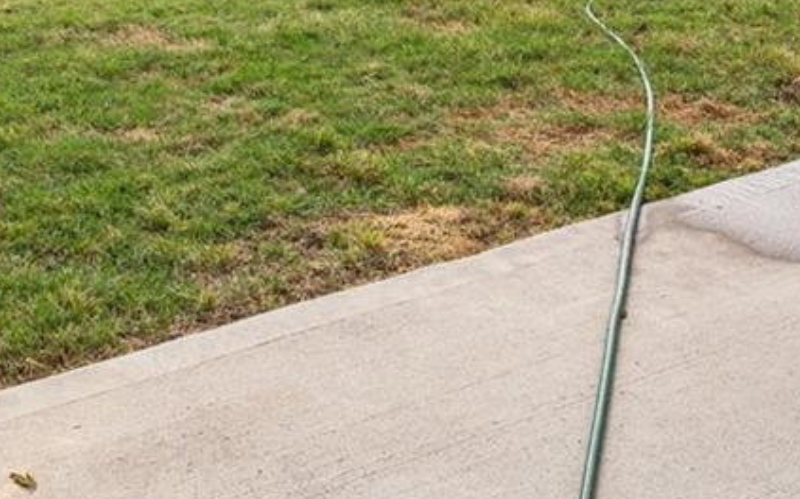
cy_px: -362
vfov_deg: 14.5
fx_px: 1754
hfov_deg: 25.6
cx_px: 278
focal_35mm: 80
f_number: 9
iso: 100
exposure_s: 1/320
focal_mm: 16.3
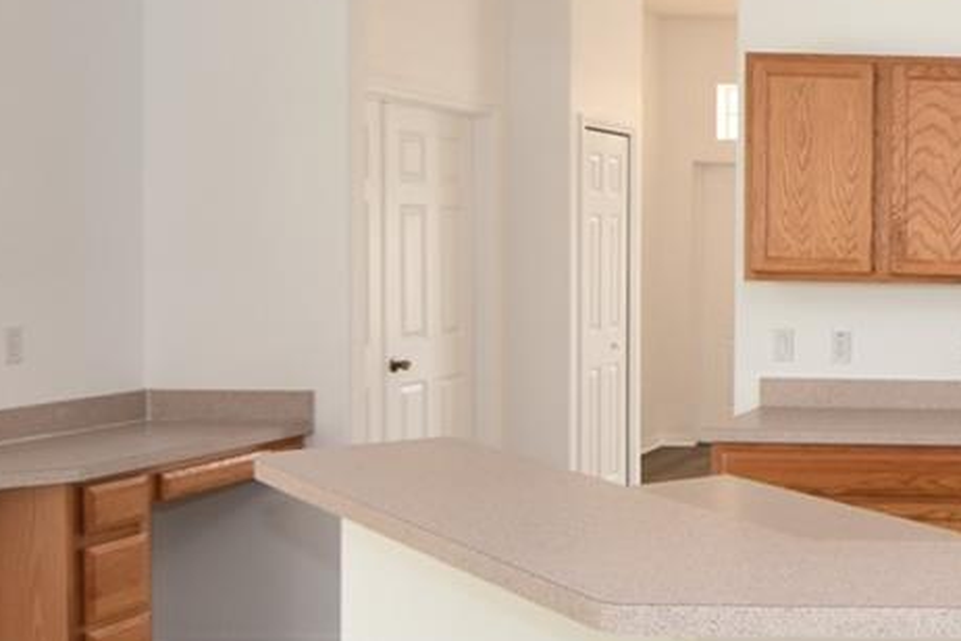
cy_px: 348
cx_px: 1250
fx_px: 1388
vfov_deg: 26.0
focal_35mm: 52
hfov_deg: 30.2
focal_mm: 10
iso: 200
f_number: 4
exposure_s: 1/60
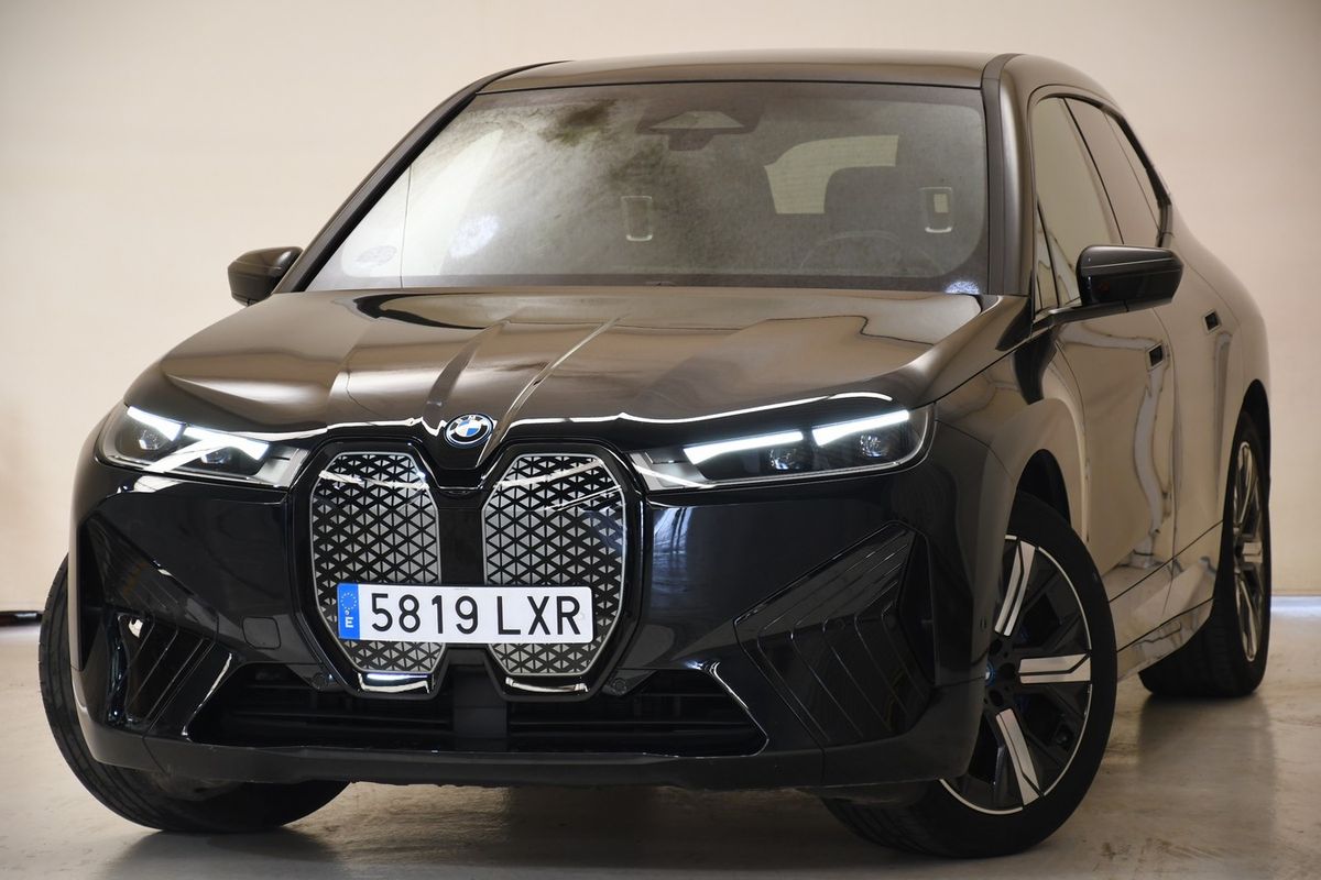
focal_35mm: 142
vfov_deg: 9.7
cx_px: 660
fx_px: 5210
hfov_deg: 14.4
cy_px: 440
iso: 640
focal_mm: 95
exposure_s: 1/40
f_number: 5.3
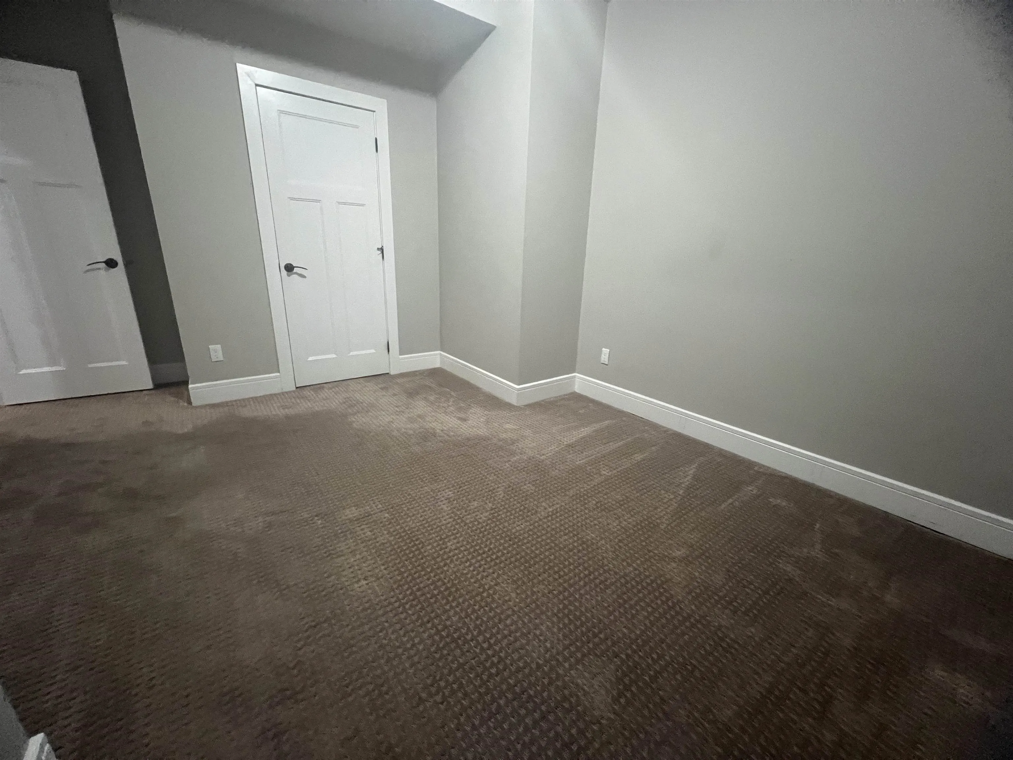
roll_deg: -1.6
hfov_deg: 106.2
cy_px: 380
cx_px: 506
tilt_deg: -17.9
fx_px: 380
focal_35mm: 13
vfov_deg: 89.9
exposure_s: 1/60
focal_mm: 1.57
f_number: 1.8
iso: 800
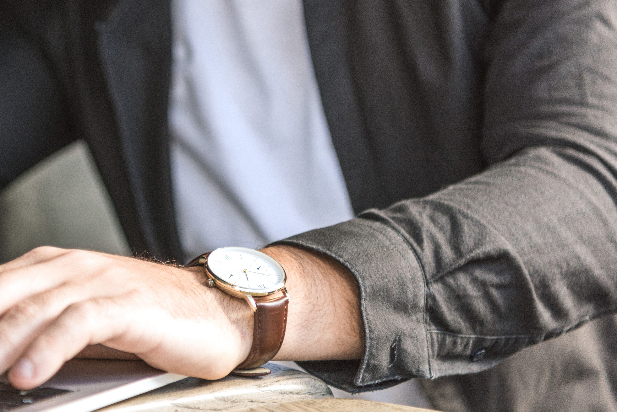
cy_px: 106
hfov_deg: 19.2
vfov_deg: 13.0
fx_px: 1800
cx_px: 88
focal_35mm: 105
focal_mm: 60
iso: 200
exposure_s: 1/200
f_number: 3.2
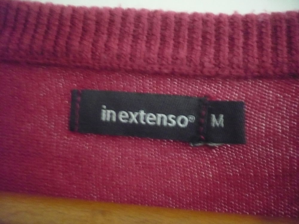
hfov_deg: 52.6
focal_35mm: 35
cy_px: 112
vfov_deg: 40.7
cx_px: 150
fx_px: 302
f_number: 2.8
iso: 800
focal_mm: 5.8
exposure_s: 1/8
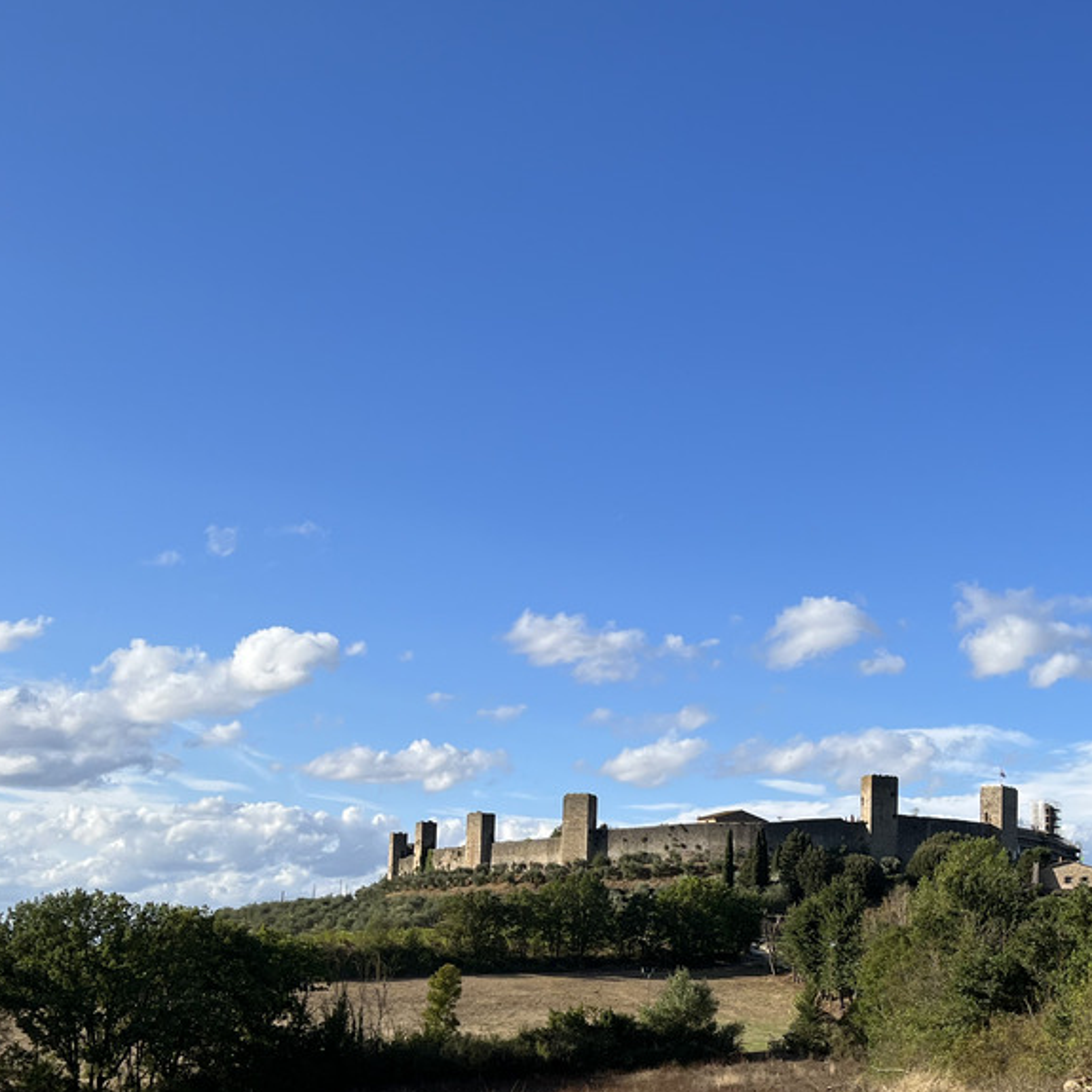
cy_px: 773
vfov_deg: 34.8
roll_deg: -2.9
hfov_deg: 35.4
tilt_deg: +5.8
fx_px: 1713
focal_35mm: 48
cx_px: 568
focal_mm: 5.7
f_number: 1.5
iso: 50
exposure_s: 1/4444
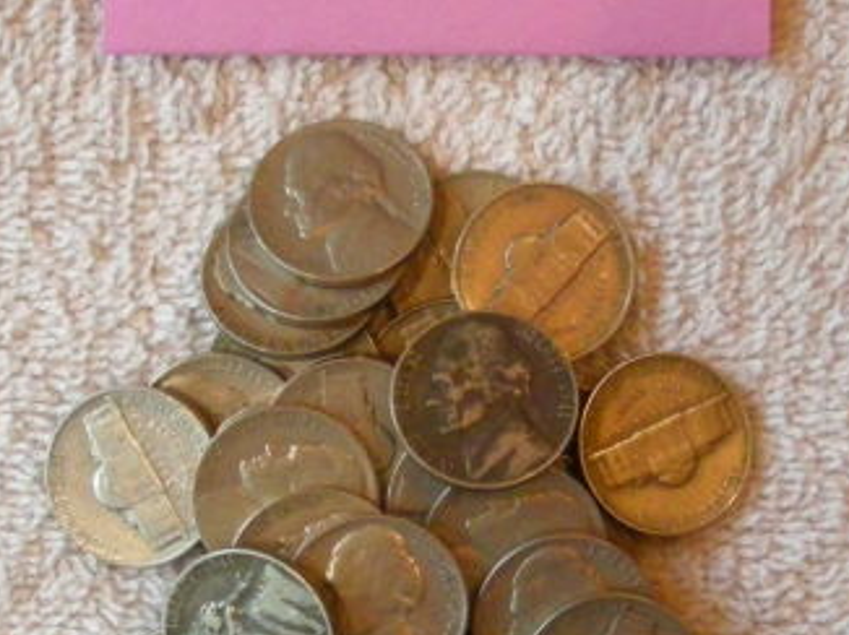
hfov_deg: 14.6
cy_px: 307
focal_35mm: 135
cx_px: 482
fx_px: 3309
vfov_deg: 11.0
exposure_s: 1/30.8
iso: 400
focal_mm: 7.1
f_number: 3.1
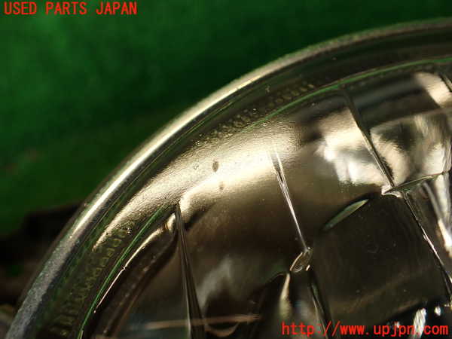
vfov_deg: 44.2
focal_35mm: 32
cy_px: 170
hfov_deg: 56.8
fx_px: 418
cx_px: 226
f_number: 2.4
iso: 125
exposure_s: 1/60
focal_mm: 5.79
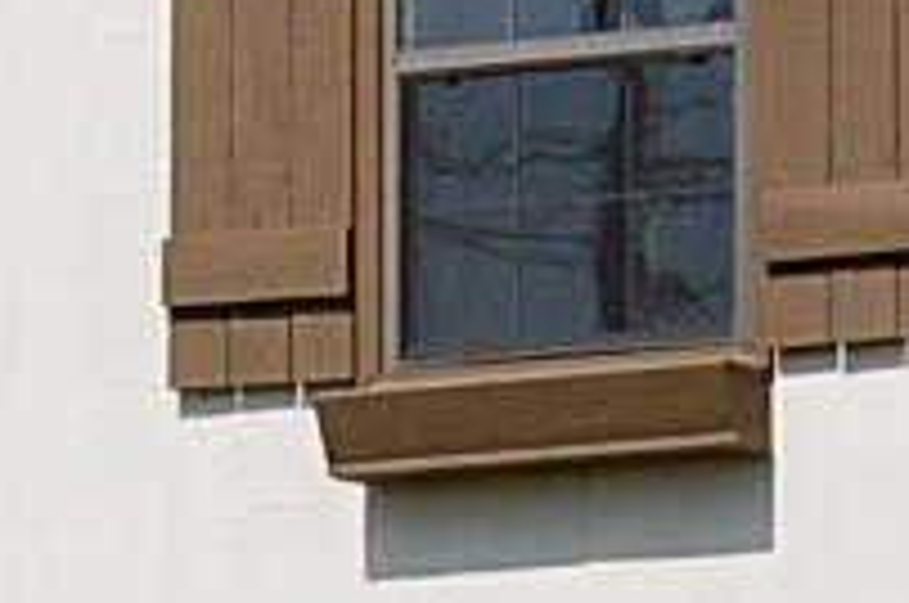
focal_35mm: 425
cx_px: 572
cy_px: 1112
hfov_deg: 4.9
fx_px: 10714
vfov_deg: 3.2
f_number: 10
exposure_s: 1/400
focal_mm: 38
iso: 200
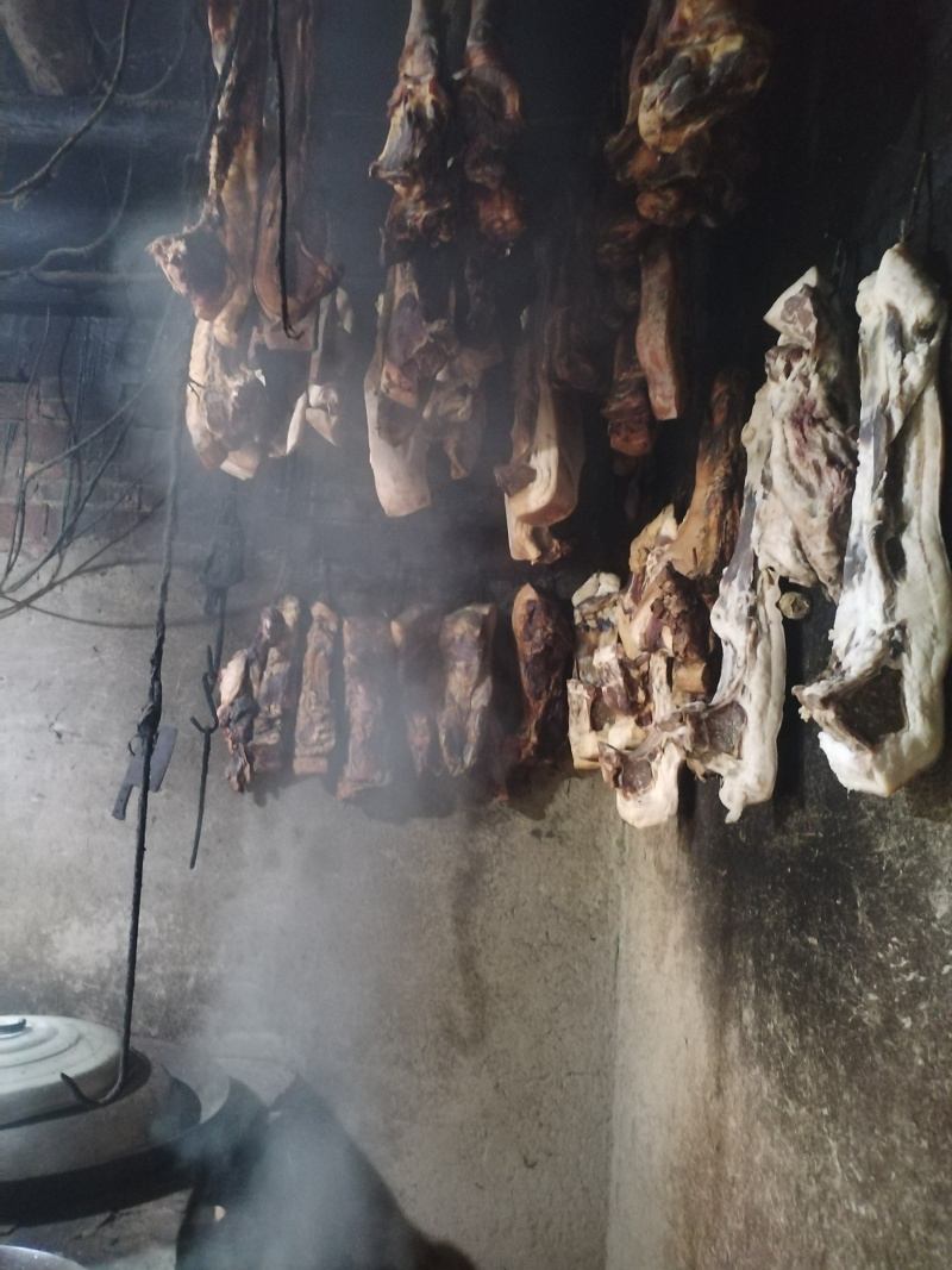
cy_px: 635
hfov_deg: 53.1
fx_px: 954
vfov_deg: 67.3
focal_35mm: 26
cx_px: 476
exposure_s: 1/16.7
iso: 2707
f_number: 1.8
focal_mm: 4.75
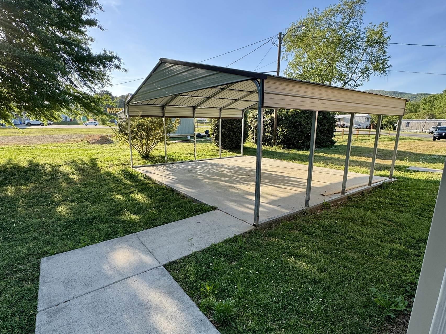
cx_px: 222
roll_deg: -0.4
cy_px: 179
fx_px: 245
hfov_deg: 84.7
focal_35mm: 19
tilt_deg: -12.7
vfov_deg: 68.6
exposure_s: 1/354
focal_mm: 2.22
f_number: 2.2
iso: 40
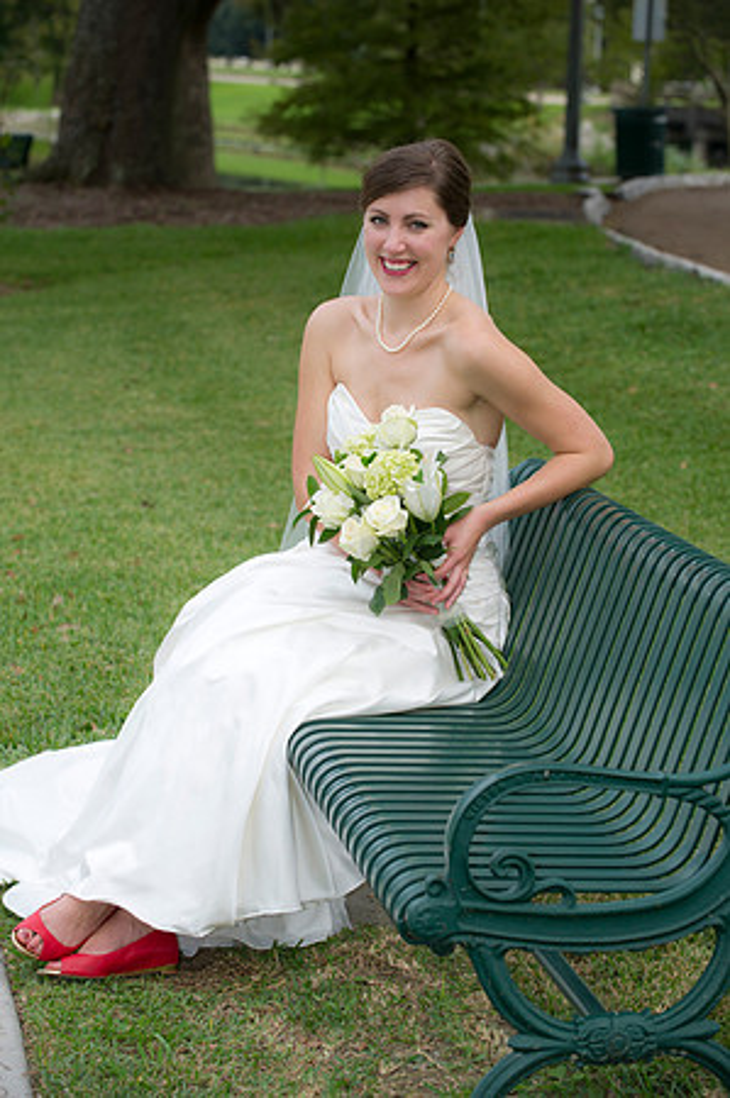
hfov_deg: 13.4
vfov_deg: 20.0
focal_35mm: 102
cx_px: 365
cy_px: 549
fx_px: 3109
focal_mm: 102
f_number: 5
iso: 320
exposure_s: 1/250
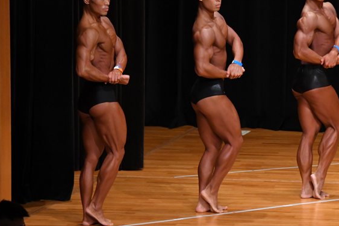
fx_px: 3304
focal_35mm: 351
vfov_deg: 3.9
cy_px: 89
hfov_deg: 5.9
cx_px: 215
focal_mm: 170
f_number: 5.6
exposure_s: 1/400
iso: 4000
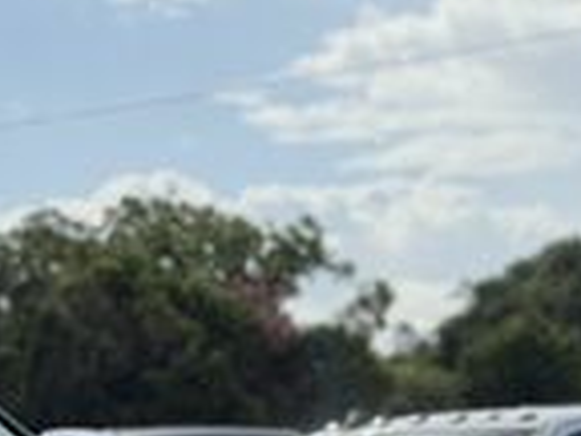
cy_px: 771
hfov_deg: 8.8
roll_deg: +1.4
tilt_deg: -2.3
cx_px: -529
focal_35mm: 214
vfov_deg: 6.8
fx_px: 3592
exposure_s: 1/8772
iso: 100
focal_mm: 6.76
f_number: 1.78
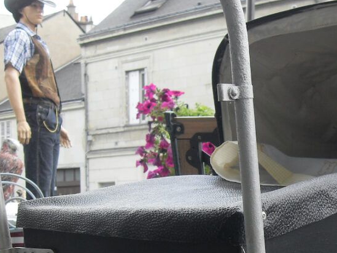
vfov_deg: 20.9
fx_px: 672
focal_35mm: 69
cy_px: 220
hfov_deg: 27.3
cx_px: 295
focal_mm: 6.3
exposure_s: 1/180
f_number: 2.8
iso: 80
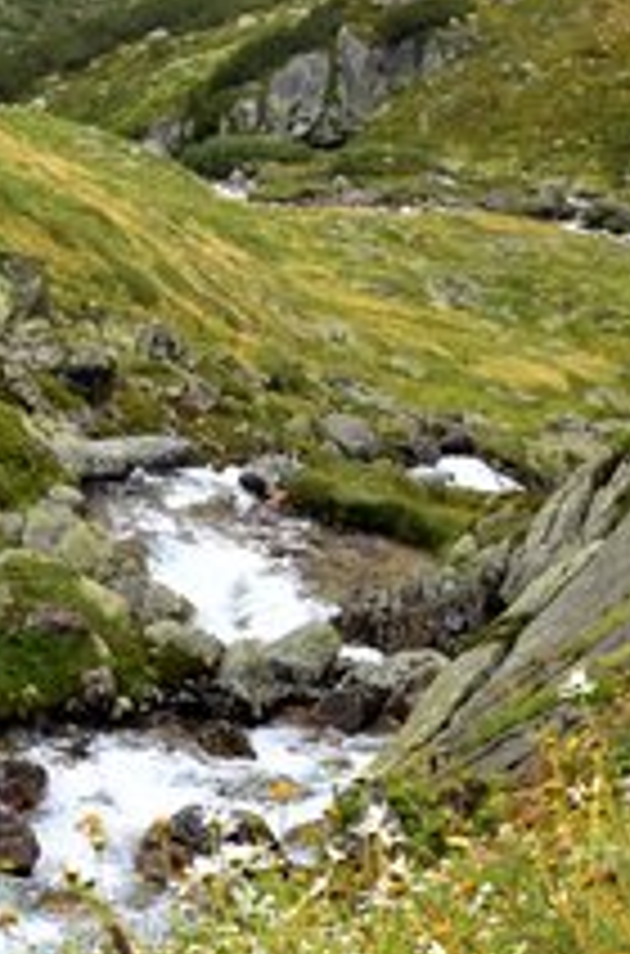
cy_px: -54
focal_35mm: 102
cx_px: -194
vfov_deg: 19.4
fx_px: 2695
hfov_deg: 12.9
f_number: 9
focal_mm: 18
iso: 320
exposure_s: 1/100
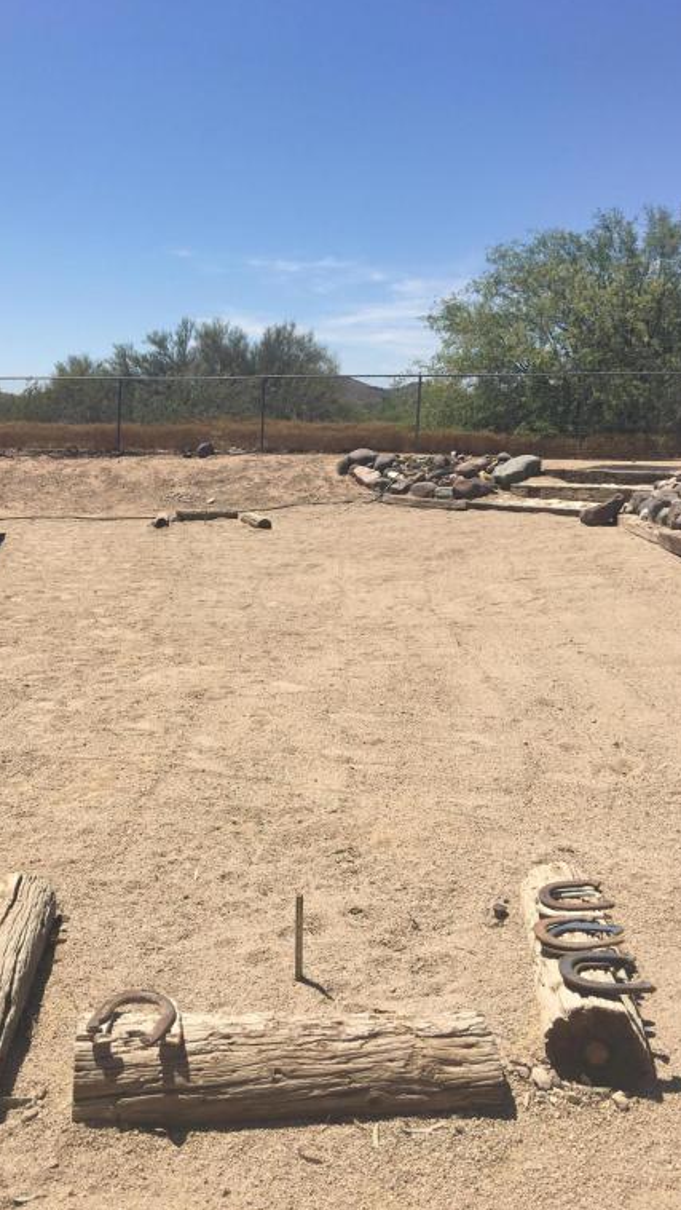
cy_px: 603
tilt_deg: -9.1
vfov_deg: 61.0
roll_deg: -2.4
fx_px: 1026
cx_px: 242
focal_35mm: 32
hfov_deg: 36.4
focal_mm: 4.15
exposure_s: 1/2564
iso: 25
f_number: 2.2
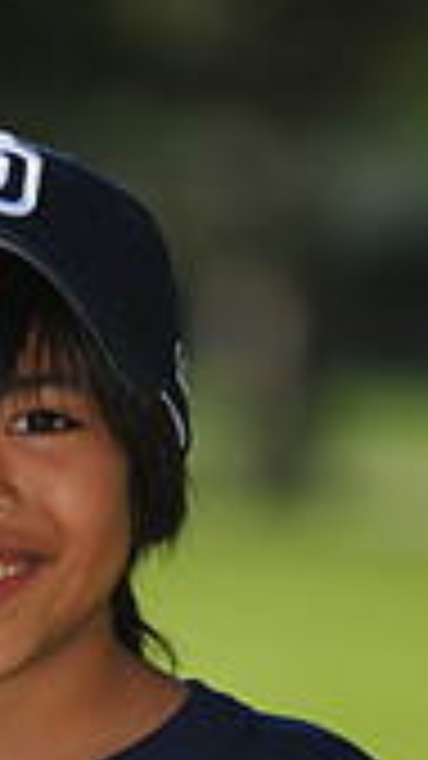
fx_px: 11950
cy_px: 1025
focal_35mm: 592
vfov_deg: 3.6
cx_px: -86
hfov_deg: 2.1
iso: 200
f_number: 4
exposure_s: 1/1250
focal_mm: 165
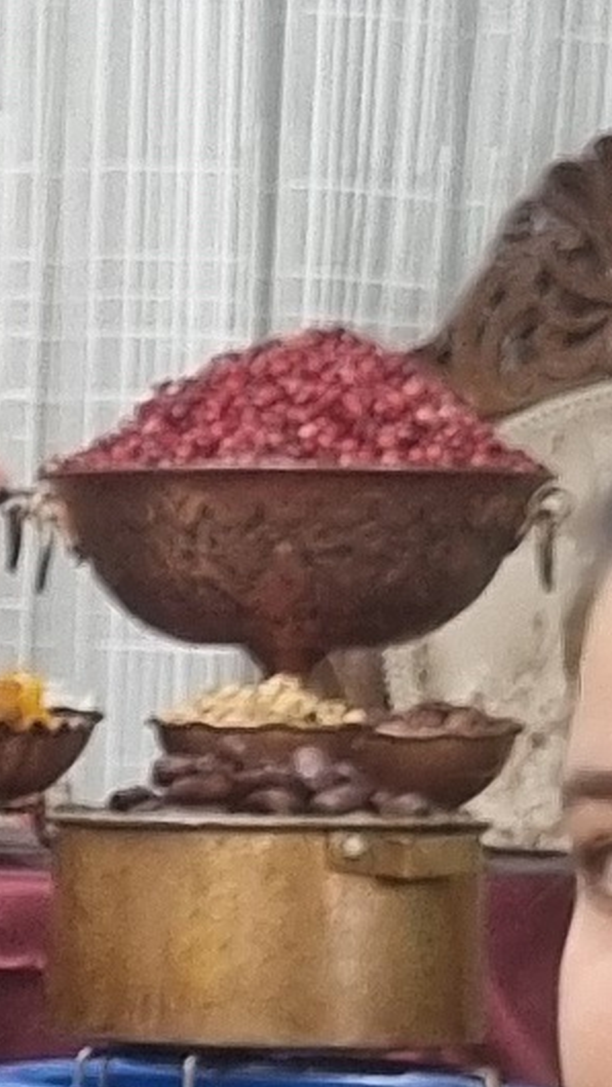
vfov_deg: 9.9
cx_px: -1072
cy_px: 1292
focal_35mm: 214
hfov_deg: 5.4
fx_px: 6167
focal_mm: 5.4
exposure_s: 1/50
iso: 400
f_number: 1.8
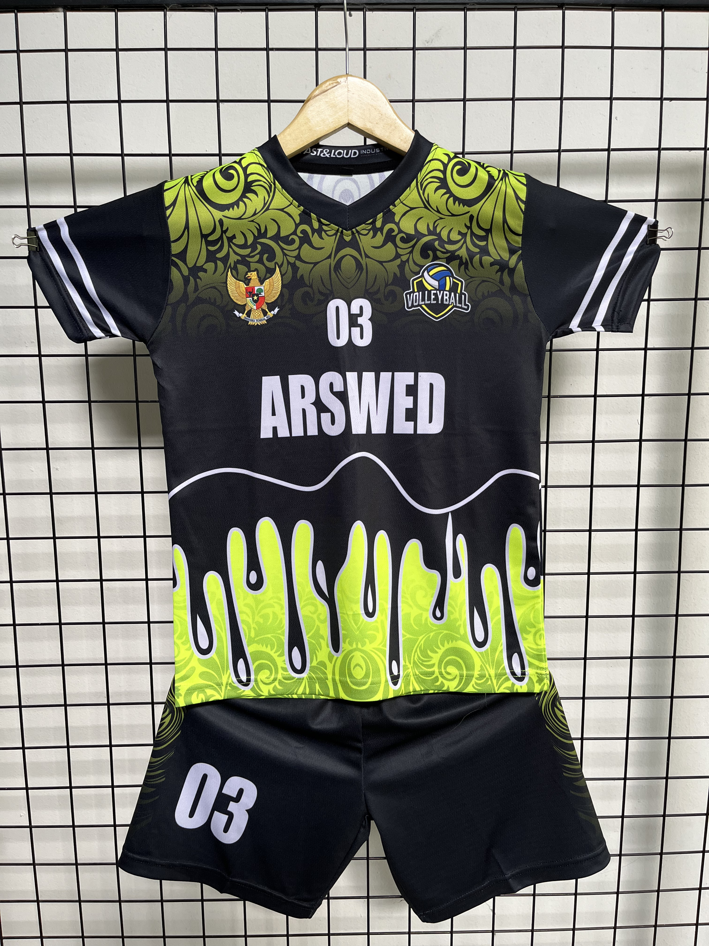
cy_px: 473
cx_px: 354
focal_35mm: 26
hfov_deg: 53.1
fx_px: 710
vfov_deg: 67.3
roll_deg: +2.1
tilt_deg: -8.8
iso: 100
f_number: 1.6
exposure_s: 1/122
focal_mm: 5.1
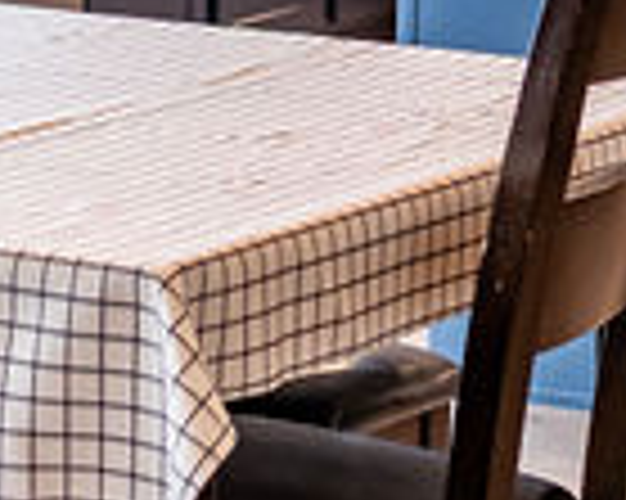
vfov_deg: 6.2
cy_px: -466
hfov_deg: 8.0
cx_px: 414
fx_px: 4480
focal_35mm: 242
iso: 800
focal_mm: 35
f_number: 3.2
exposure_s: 1/250
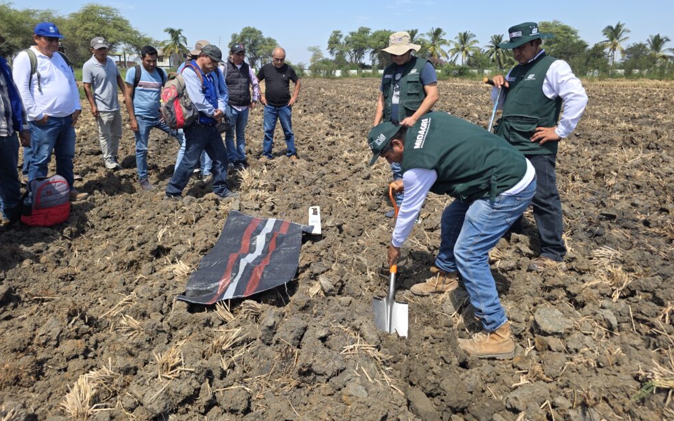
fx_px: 459
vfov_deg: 48.9
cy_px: 167
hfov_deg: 72.5
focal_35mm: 25
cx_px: 329
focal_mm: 6.3
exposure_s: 1/3891
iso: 80
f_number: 1.7
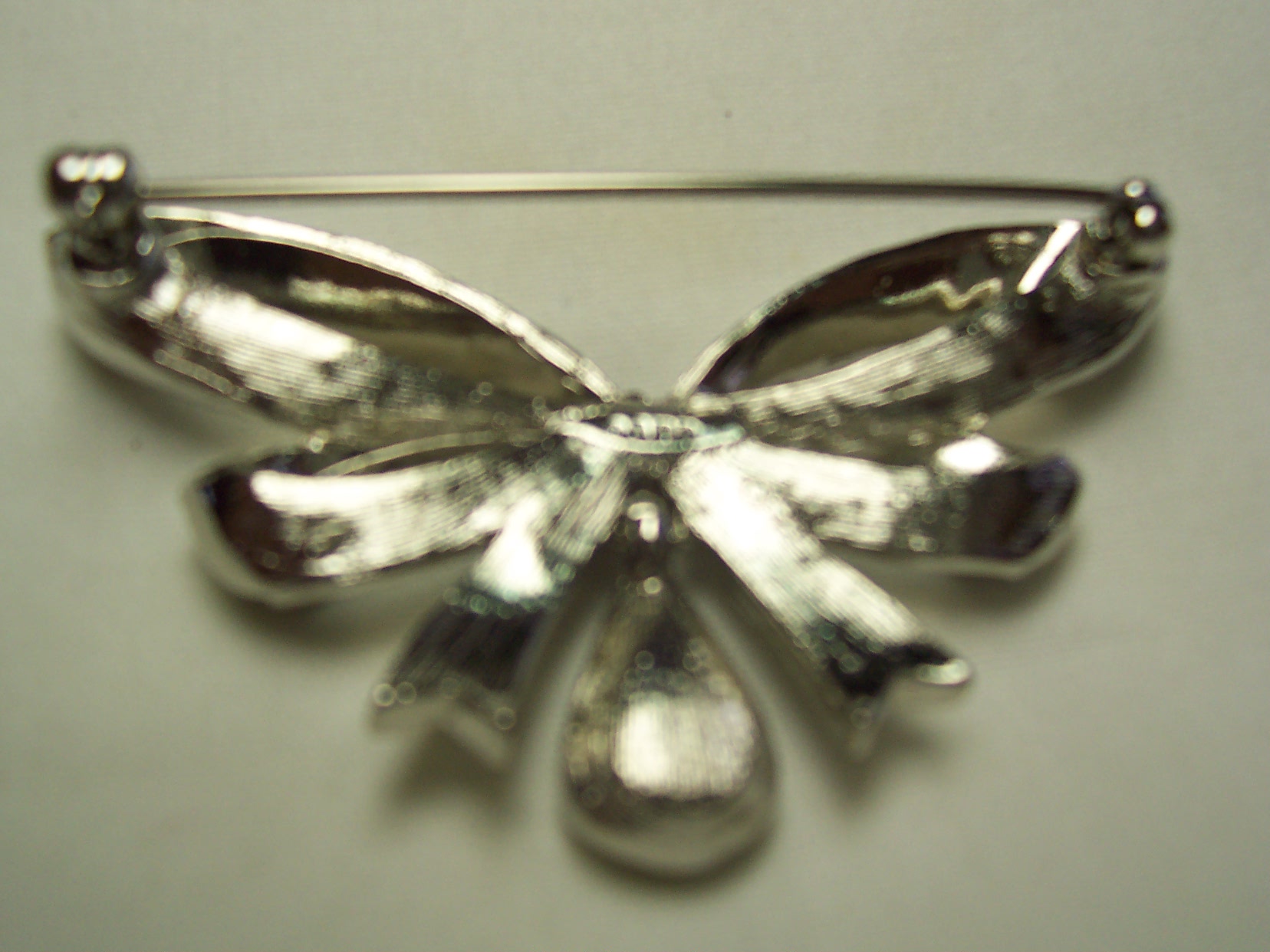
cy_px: 476
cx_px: 635
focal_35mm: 37
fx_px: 1357
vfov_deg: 38.7
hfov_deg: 50.1
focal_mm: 5.6
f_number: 2.8
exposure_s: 1/250
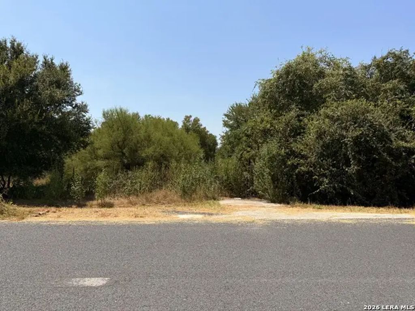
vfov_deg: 56.8
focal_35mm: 24
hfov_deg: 71.6
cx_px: 208
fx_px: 288
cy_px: 156
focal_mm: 6.76
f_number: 1.78
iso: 80
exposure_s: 1/4975
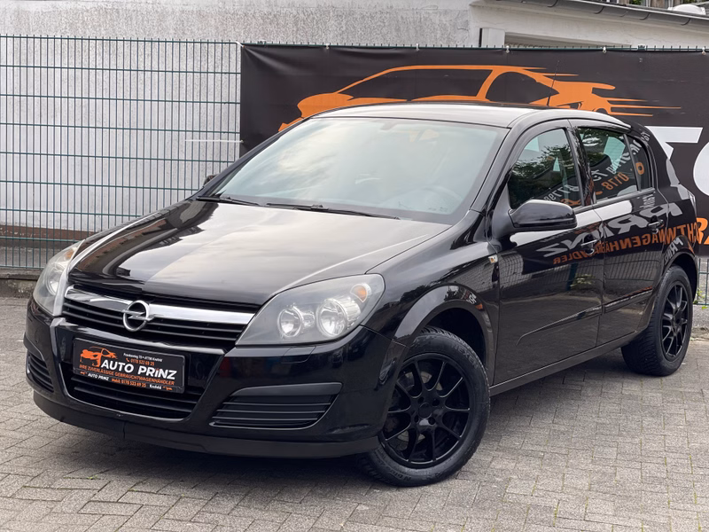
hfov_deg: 30.3
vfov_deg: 22.9
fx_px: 1311
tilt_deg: -6.7
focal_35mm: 64
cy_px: 266
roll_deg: -1.7
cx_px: 354
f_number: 2.2
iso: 25
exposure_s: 1/226
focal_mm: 7.5
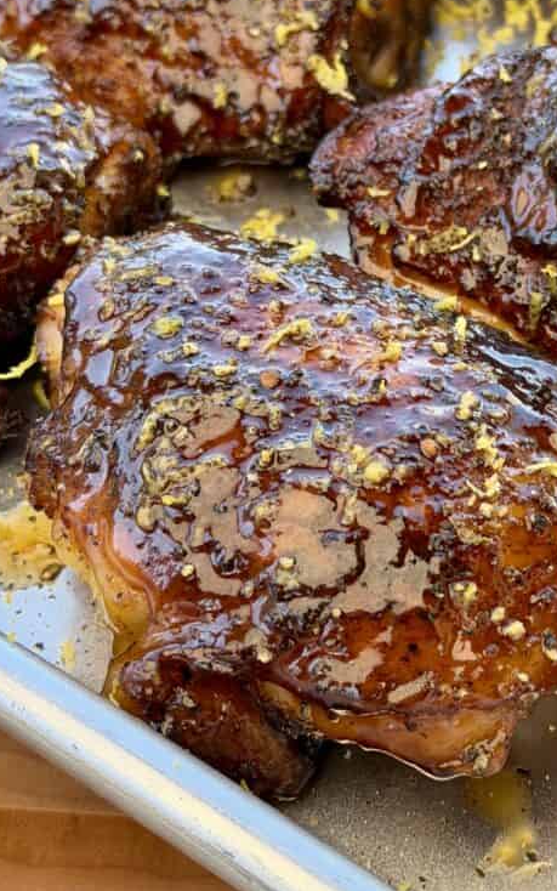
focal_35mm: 71
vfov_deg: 28.8
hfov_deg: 18.3
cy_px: 293
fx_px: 1724
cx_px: 376
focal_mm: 6.76
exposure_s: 1/460
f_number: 1.78
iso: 80
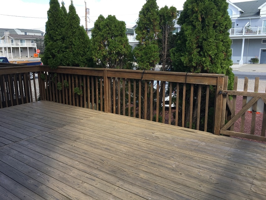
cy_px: 100
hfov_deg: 61.6
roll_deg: +0.1
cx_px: 133
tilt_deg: -12.6
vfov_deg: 48.3
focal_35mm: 29
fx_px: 223
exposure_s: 1/430
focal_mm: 4.15
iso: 25
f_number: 2.2
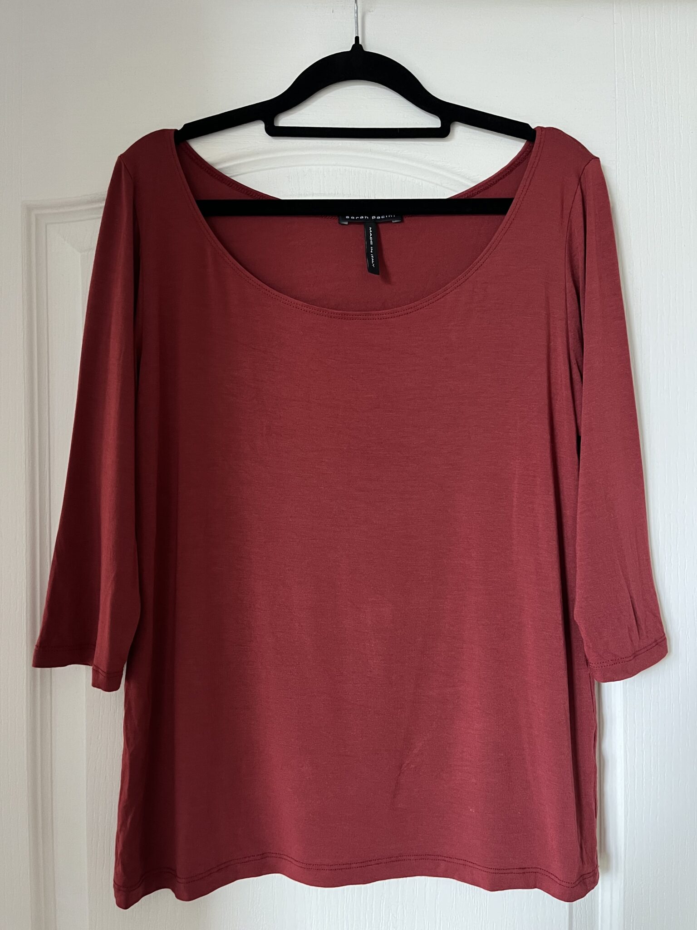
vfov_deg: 67.3
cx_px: 348
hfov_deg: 53.1
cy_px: 465
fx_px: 698
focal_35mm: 26
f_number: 1.6
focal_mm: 5.1
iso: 320
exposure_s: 1/60
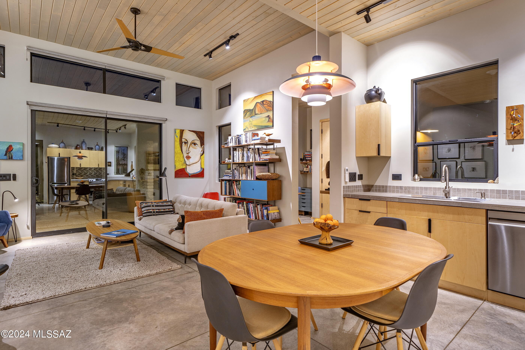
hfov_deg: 90.0
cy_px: 175
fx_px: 262
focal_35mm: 18
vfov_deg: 67.4
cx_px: 262
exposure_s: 1.6
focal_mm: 18
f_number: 7.1
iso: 200
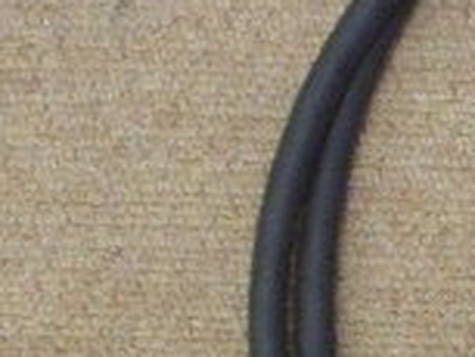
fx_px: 4257
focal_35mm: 310
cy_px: 441
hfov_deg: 6.2
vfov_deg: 4.8
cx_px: 869
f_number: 3.9
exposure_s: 1/20
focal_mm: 12.2
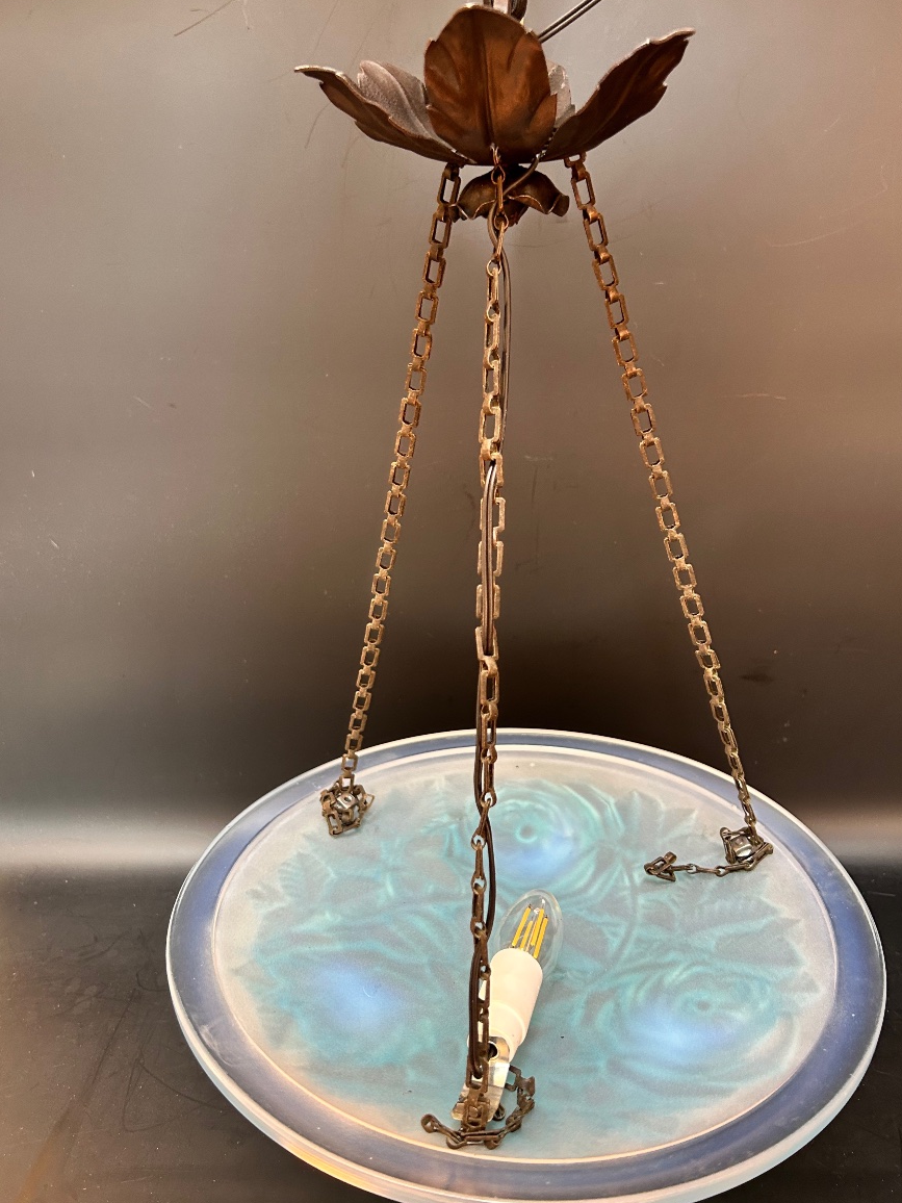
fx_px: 938
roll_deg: +2.2
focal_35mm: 27
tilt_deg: -23.0
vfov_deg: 65.3
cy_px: 600
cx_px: 466
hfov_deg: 51.3
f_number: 1.5
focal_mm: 5.7
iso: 125
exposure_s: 1/60
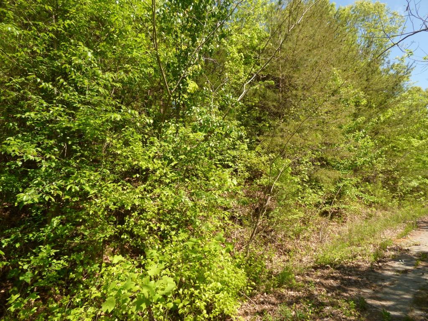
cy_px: 160
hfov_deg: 81.7
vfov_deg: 66.0
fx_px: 247
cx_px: 214
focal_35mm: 20
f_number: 2.8
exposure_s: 1/640
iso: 100
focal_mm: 3.58
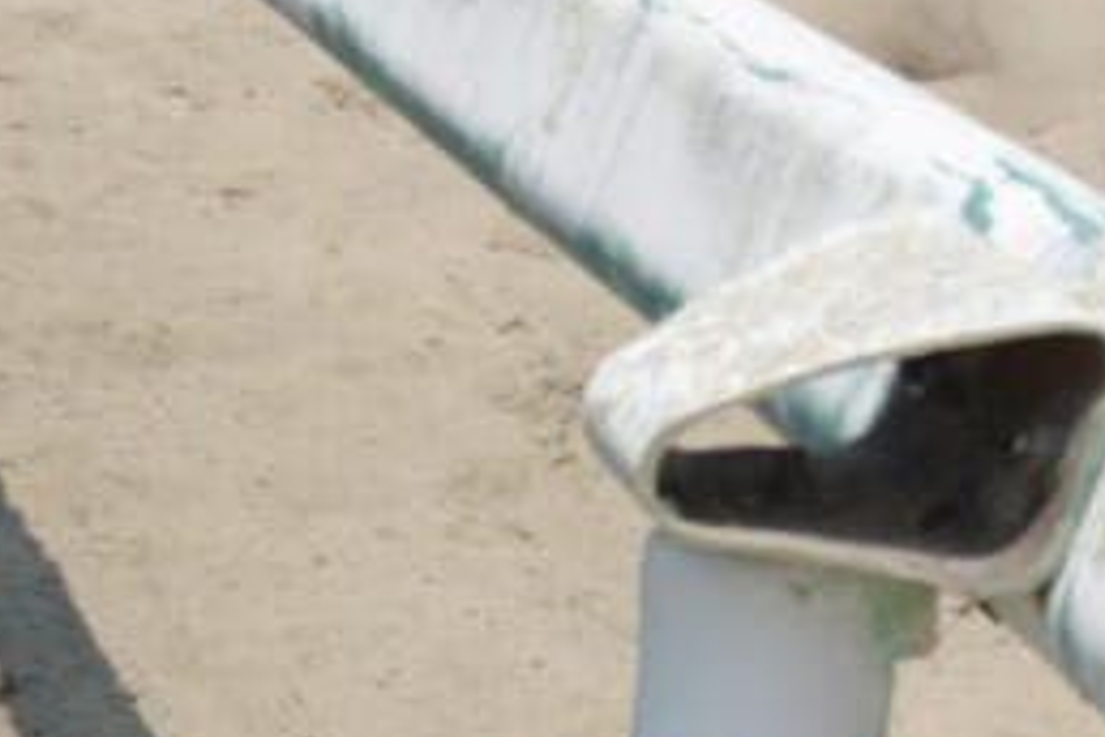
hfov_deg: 9.4
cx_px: 1876
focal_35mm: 211
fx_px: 6476
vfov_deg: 6.3
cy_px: -758
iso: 200
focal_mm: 34.3
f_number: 8
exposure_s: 1/640
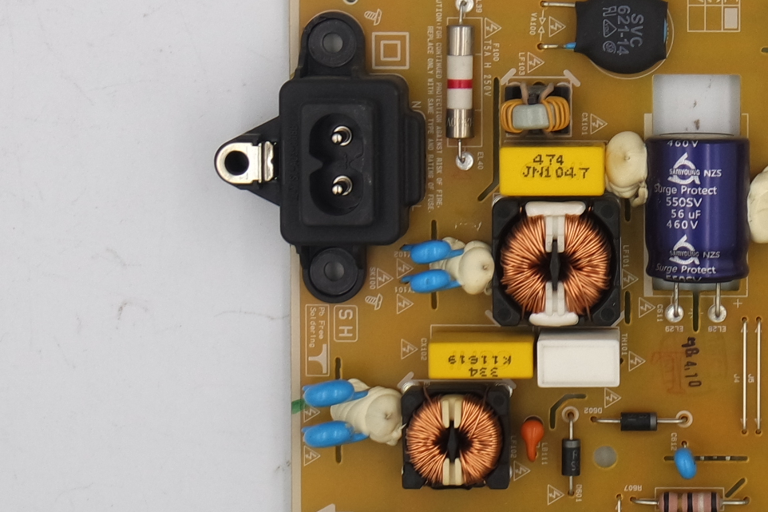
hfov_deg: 15.3
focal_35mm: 133
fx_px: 2837
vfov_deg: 10.3
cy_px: 99
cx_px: 650
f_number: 5.6
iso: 160
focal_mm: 16
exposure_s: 1/100
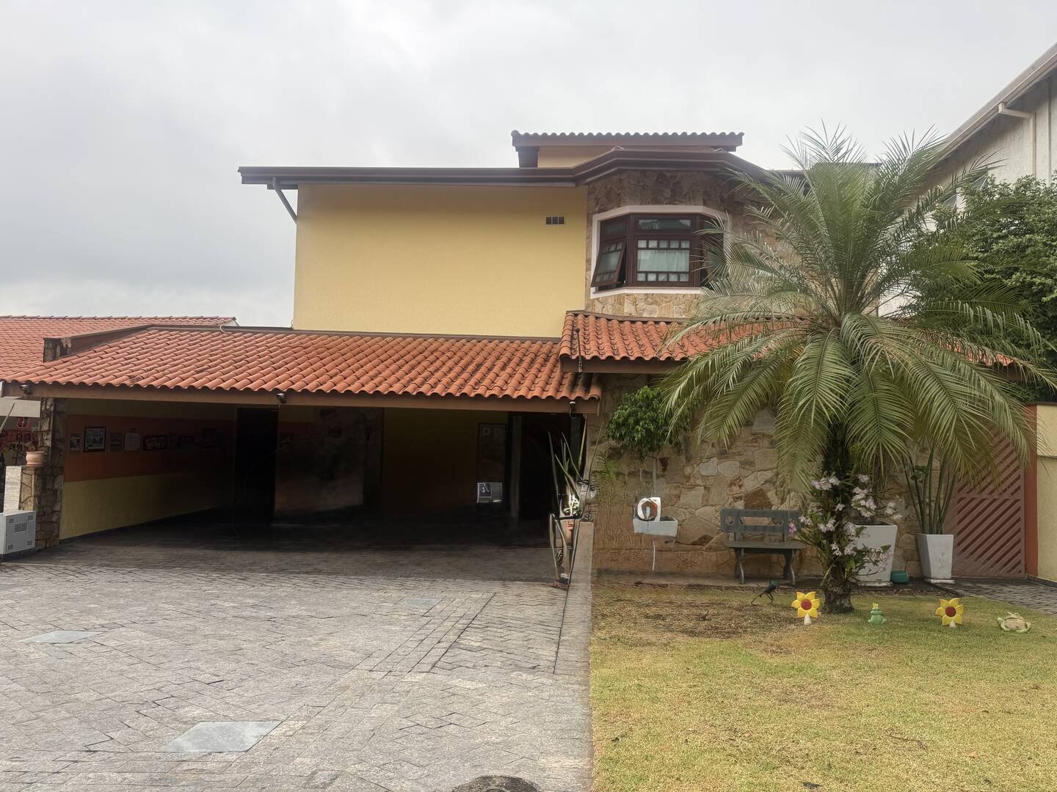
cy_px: 396
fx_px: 733
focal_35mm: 24
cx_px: 528
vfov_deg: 56.8
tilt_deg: +3.7
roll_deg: -1.0
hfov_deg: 71.6
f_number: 1.78
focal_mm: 6.76
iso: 80
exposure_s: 1/453
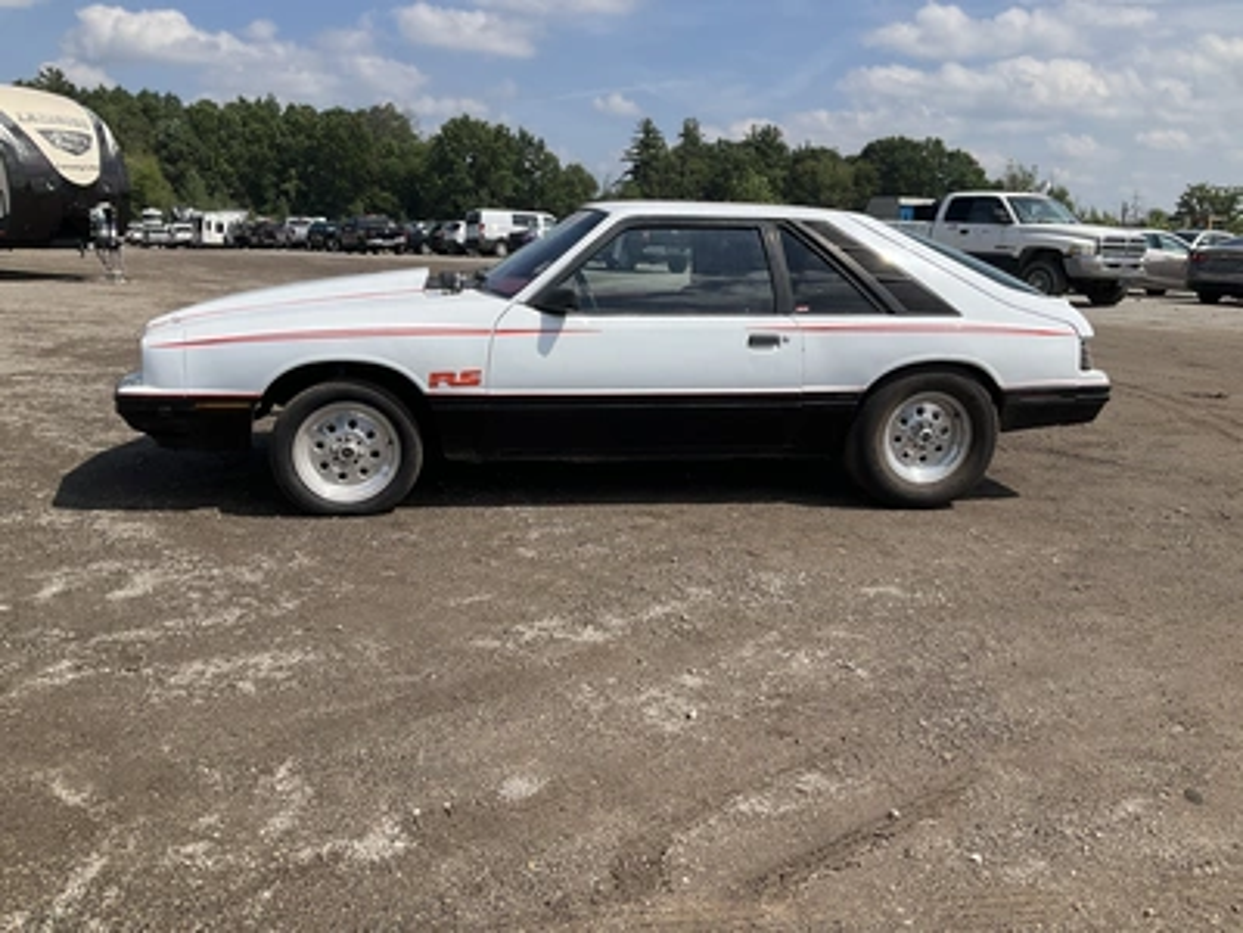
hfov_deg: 61.7
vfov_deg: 48.2
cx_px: 622
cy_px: 466
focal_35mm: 29
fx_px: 1041
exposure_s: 1/2141
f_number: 1.8
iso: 25
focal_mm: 3
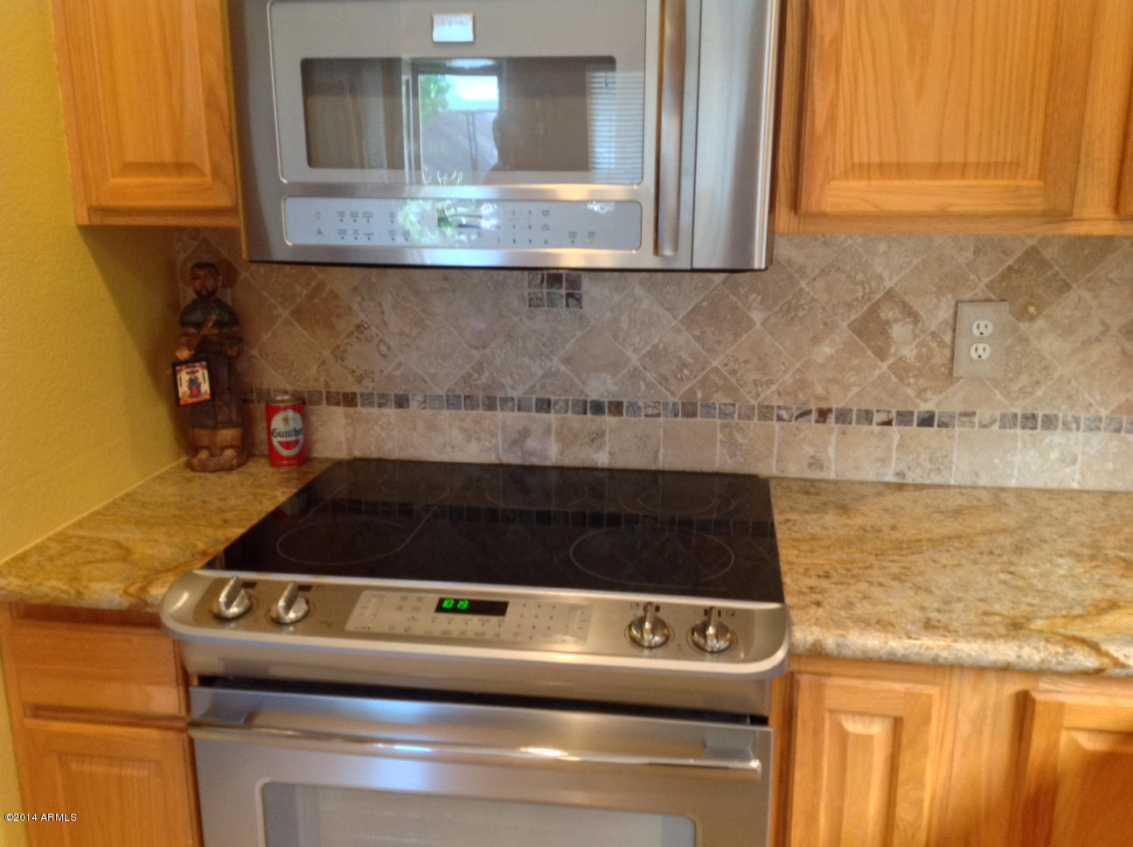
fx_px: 1144
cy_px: 424
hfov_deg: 52.7
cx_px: 566
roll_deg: -0.7
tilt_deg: -17.2
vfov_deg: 40.6
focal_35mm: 35
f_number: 2.4
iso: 160
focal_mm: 4.28
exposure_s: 1/15
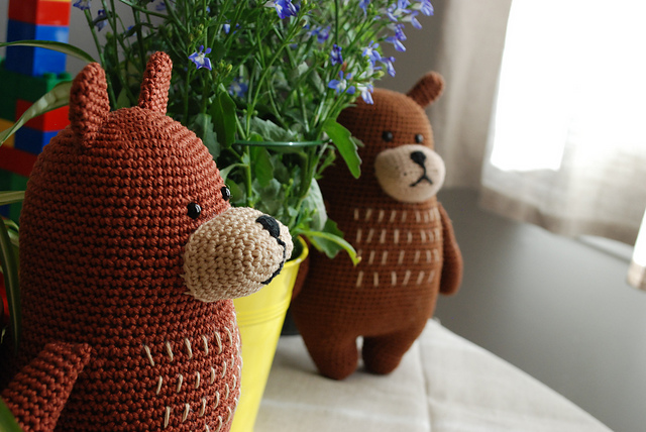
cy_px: 216
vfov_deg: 26.5
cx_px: 323
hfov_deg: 38.8
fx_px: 916
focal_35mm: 51
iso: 800
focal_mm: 34
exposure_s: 1/200
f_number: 7.1
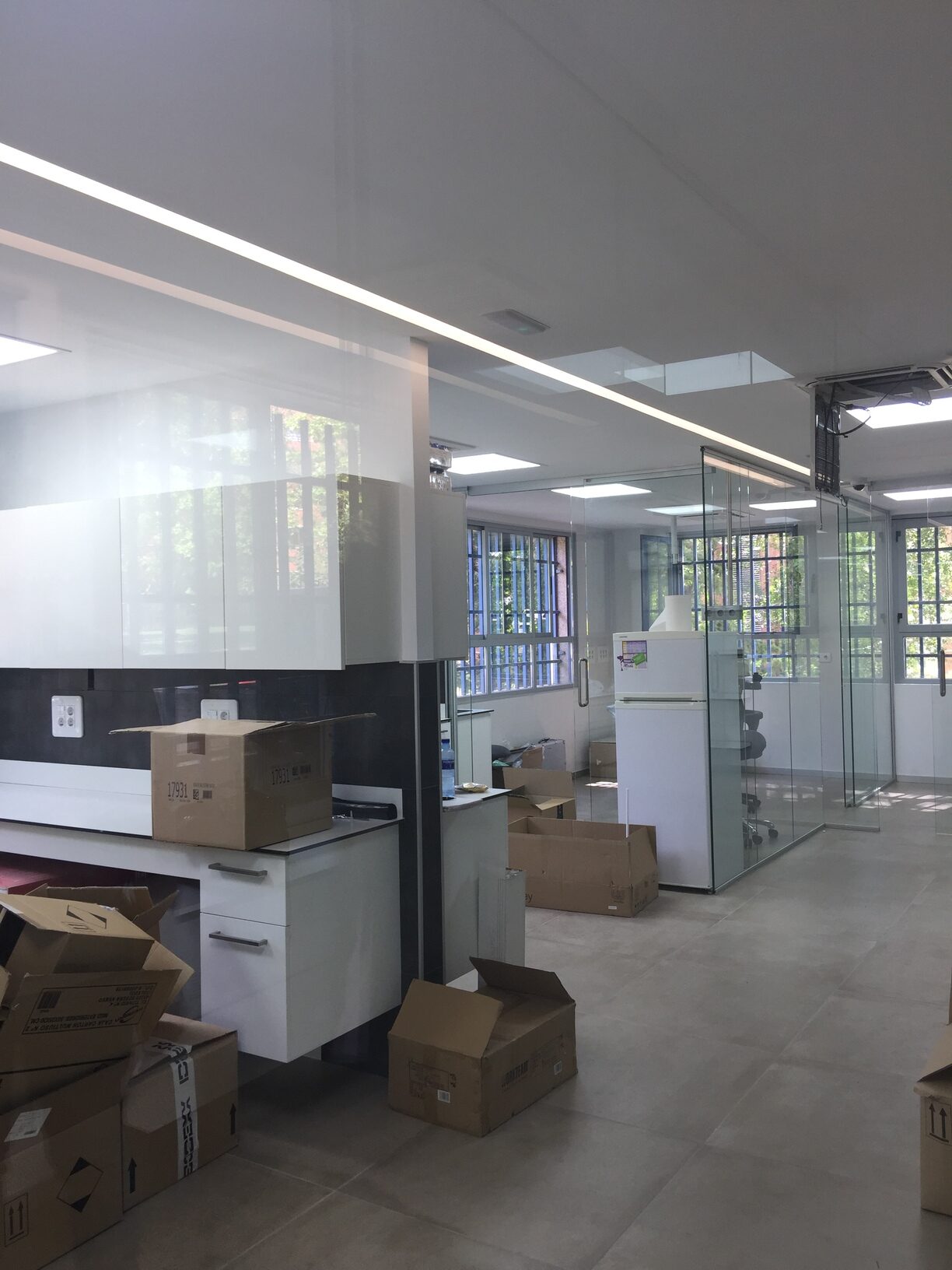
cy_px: 635
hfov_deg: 48.2
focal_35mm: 29
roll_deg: +0.7
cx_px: 476
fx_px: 1063
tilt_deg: +0.7
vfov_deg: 61.7
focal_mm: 4.15
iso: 32
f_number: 2.2
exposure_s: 1/50
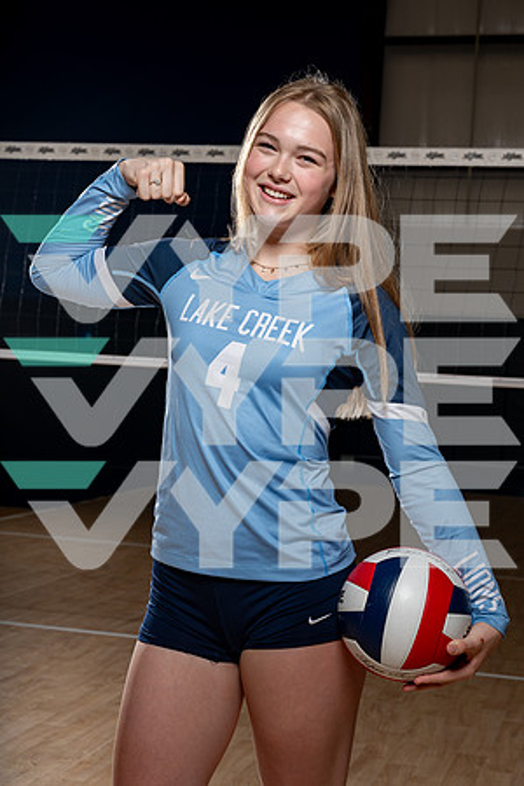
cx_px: 262
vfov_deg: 31.0
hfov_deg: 20.9
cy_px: 393
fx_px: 1419
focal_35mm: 65
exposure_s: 1/250
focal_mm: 65
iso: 100
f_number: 8
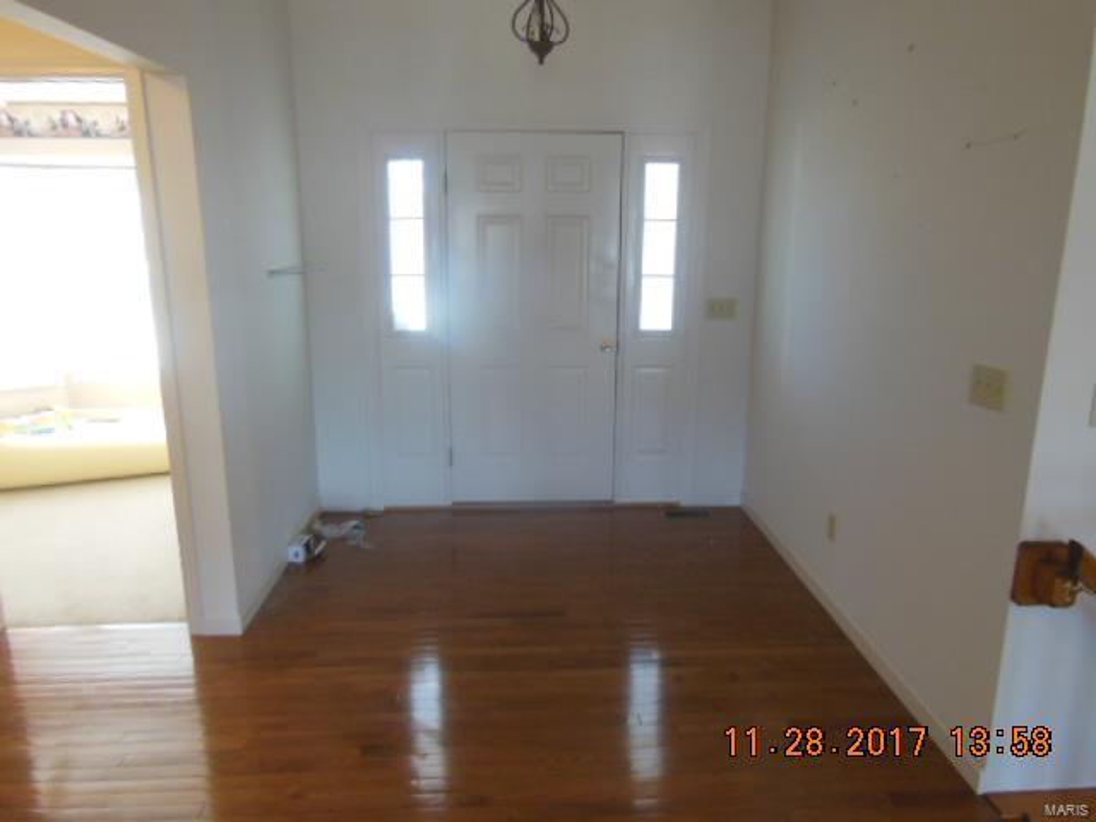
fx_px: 792
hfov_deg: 69.4
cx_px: 548
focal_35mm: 25
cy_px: 411
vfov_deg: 54.9
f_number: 3.5
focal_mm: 4.5
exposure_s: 1/30
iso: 320
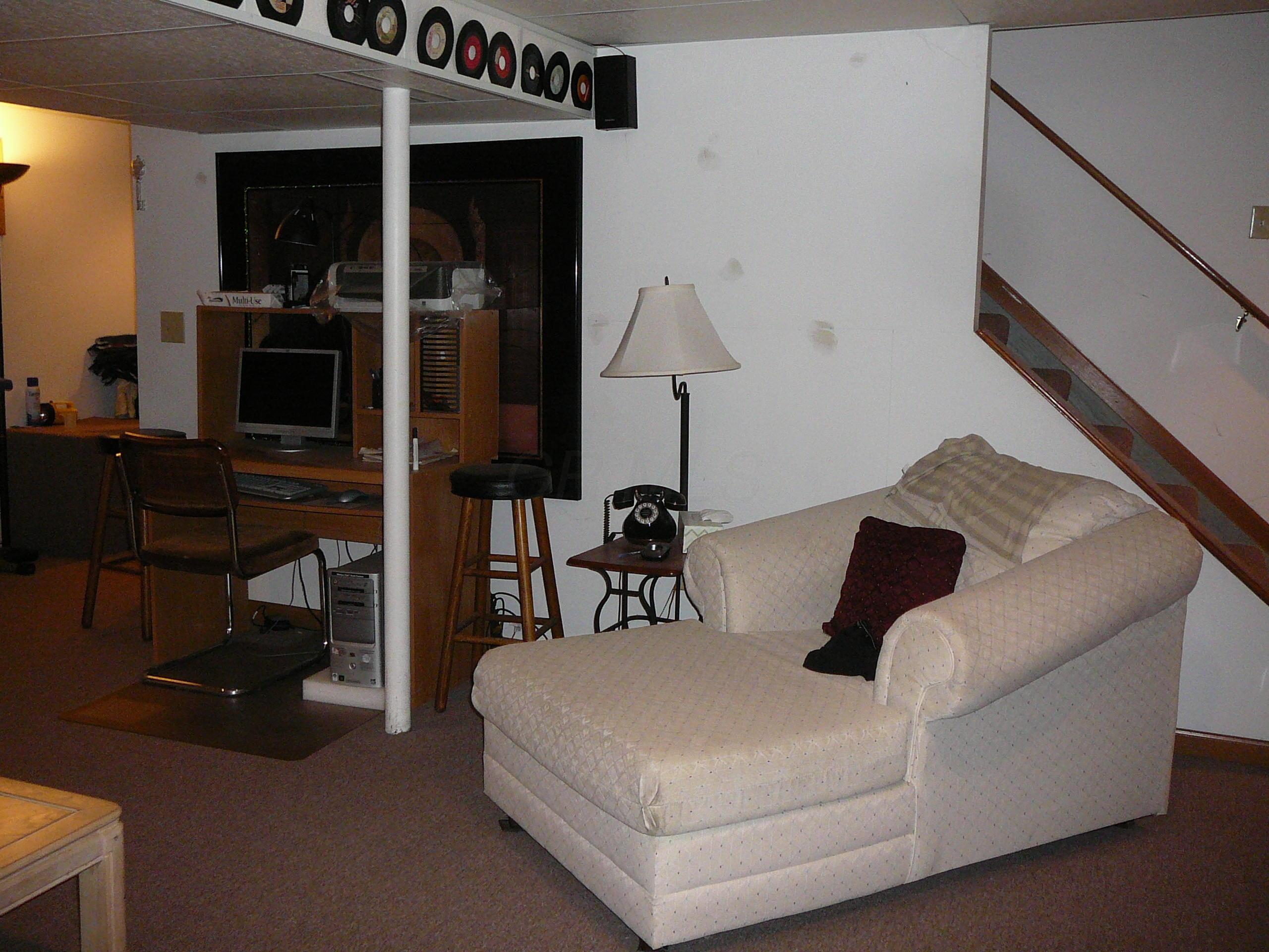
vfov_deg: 40.7
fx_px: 1283
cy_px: 476
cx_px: 634
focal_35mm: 35
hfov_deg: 52.6
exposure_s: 1/30
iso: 250
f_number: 2.8
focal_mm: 5.2
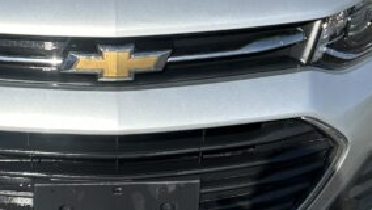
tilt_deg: -19.8
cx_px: 72
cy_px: 51
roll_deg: -1.8
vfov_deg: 11.9
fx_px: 1007
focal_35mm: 102
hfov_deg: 20.7
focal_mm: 5.7
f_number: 1.5
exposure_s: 1/4115
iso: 50
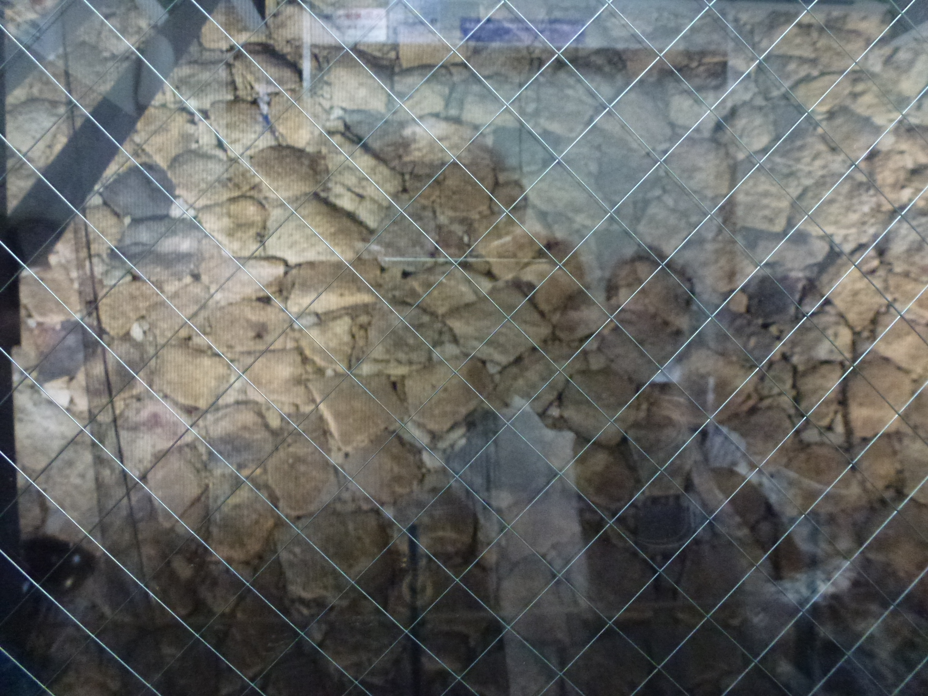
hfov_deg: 71.6
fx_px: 643
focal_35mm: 24
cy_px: 348
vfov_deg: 56.8
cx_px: 464
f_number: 3.3
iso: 800
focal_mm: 4.3
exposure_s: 1/40
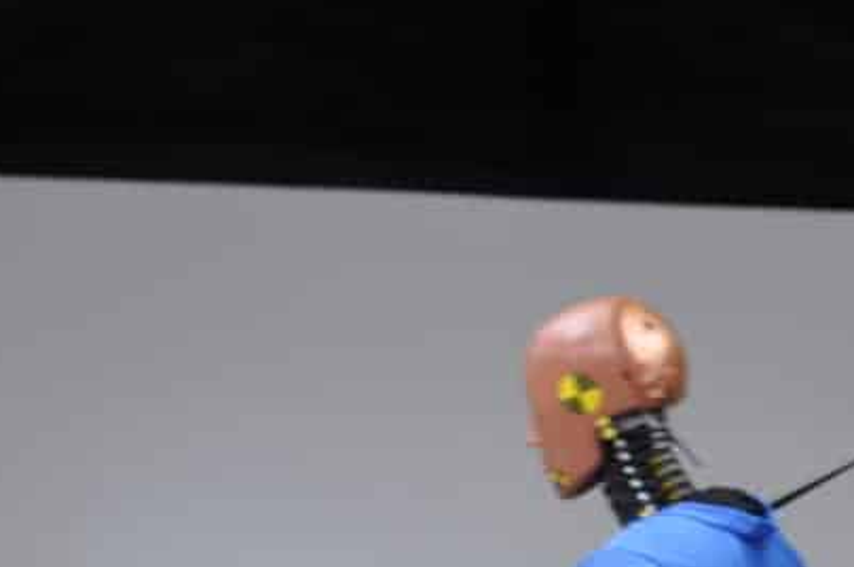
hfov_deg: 7.7
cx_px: 797
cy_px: 660
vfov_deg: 5.1
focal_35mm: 266
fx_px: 6300
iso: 250
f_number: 5.6
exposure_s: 1/500
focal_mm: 70
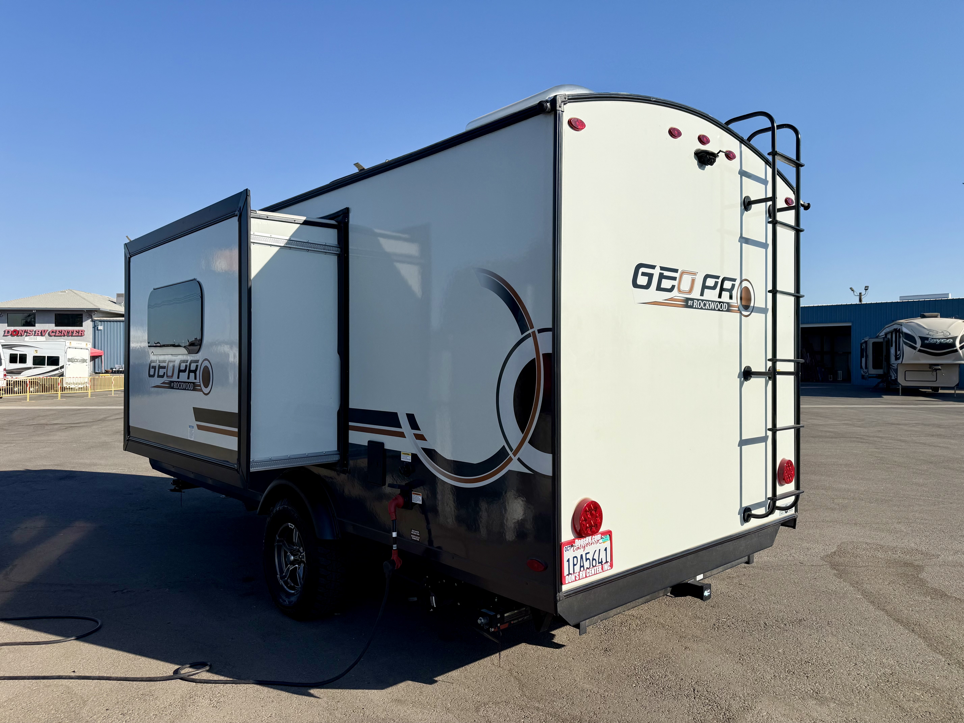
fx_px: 668
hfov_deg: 71.6
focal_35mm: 24
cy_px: 362
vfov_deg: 56.8
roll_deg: -0.6
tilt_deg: +0.3
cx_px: 482
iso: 80
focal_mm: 6.76
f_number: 1.78
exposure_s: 1/8130
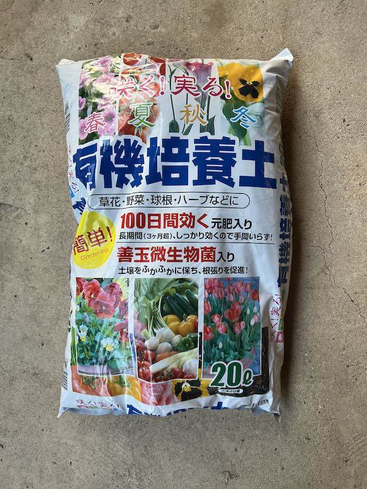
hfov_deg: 53.1
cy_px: 244
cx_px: 184
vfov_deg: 67.3
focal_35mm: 26
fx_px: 367
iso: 125
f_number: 1.5
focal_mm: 5.7
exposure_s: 1/121
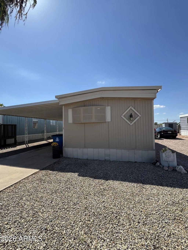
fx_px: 101
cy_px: 125
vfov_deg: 102.1
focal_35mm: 14
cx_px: 94
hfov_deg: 85.7
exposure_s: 1/1395
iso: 50
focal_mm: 2.22
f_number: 2.2
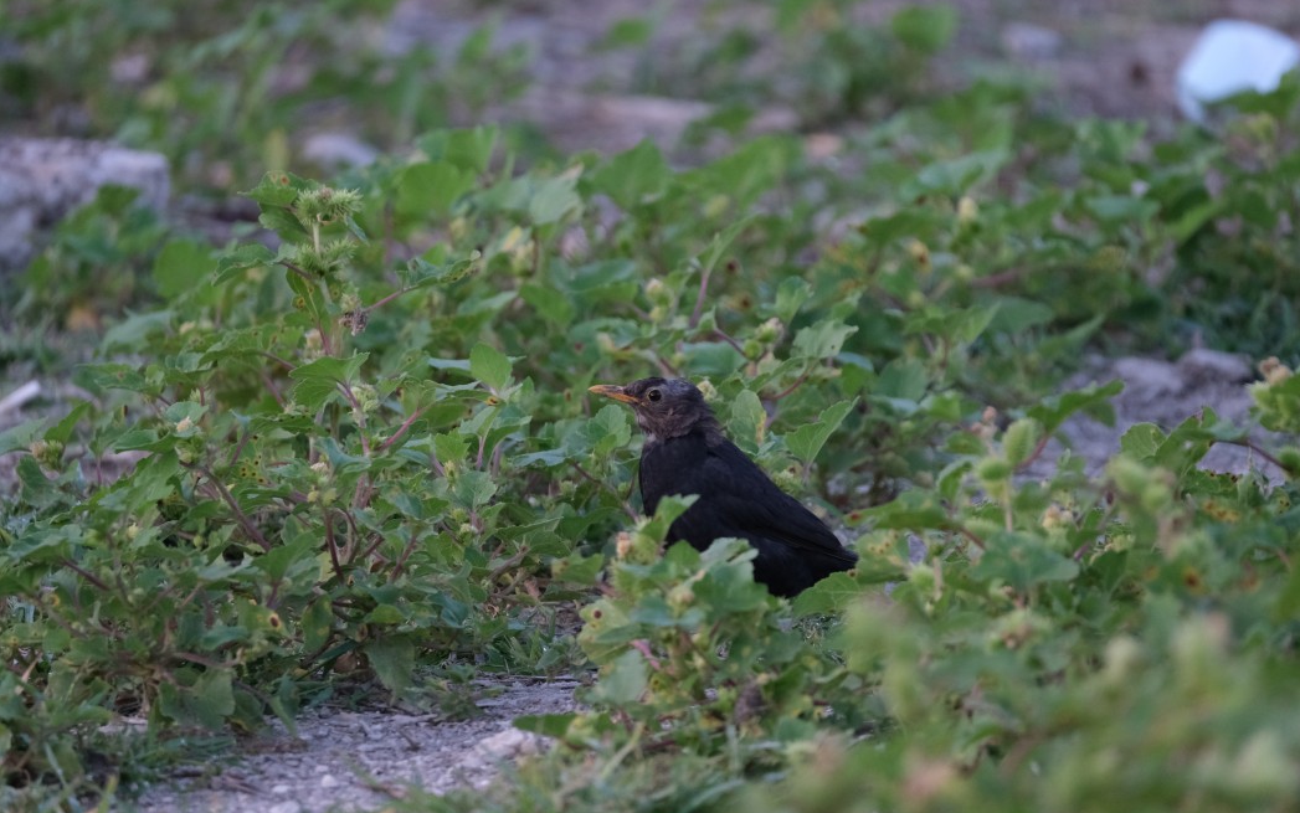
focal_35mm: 613
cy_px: 405
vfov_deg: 2.1
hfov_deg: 3.4
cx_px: 651
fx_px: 21724
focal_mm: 400
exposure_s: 1/220
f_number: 5.6
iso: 1600
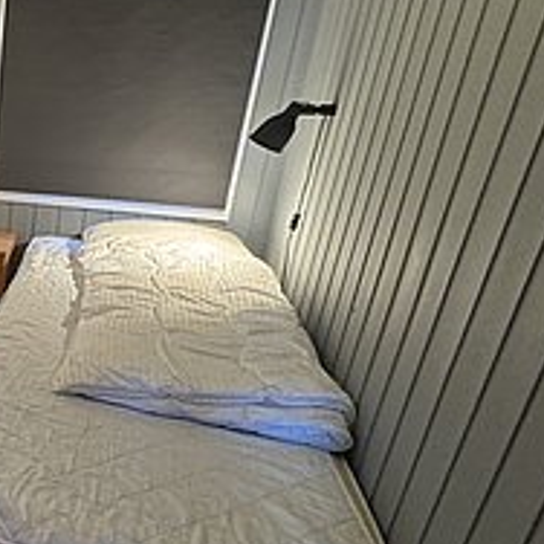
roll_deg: +1.5
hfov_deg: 32.5
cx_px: -195
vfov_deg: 47.2
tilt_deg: -18.7
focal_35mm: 35
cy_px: 263
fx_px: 622
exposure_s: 1/50
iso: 250
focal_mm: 2.22
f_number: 2.2
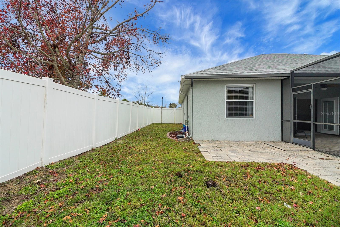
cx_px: 170
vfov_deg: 77.3
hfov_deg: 100.4
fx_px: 142
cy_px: 114
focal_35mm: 15
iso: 200
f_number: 7.1
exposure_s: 1/250
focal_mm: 10
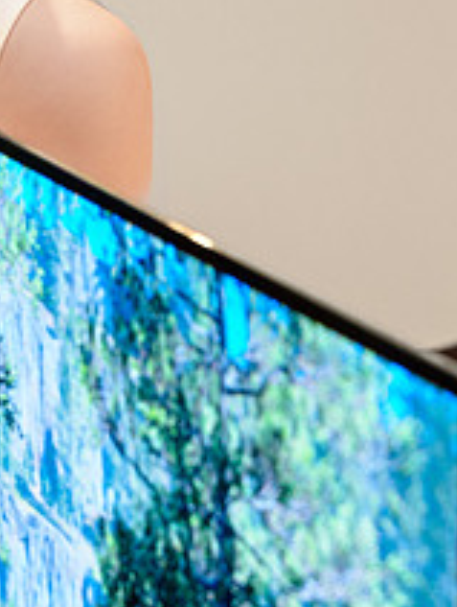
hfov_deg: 10.0
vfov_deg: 13.2
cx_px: 152
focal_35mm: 149
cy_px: 170
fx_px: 2615
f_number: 5.6
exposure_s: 1/100
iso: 800
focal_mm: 42
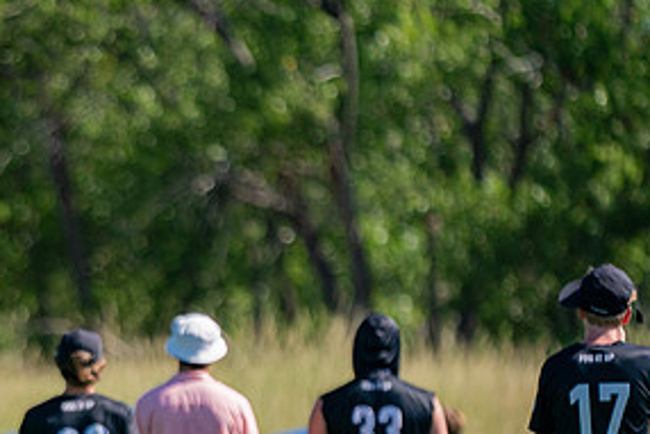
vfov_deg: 2.7
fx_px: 9375
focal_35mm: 519
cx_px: 13
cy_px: 446
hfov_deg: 4.0
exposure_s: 1/6400
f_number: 2.8
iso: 400
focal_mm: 200
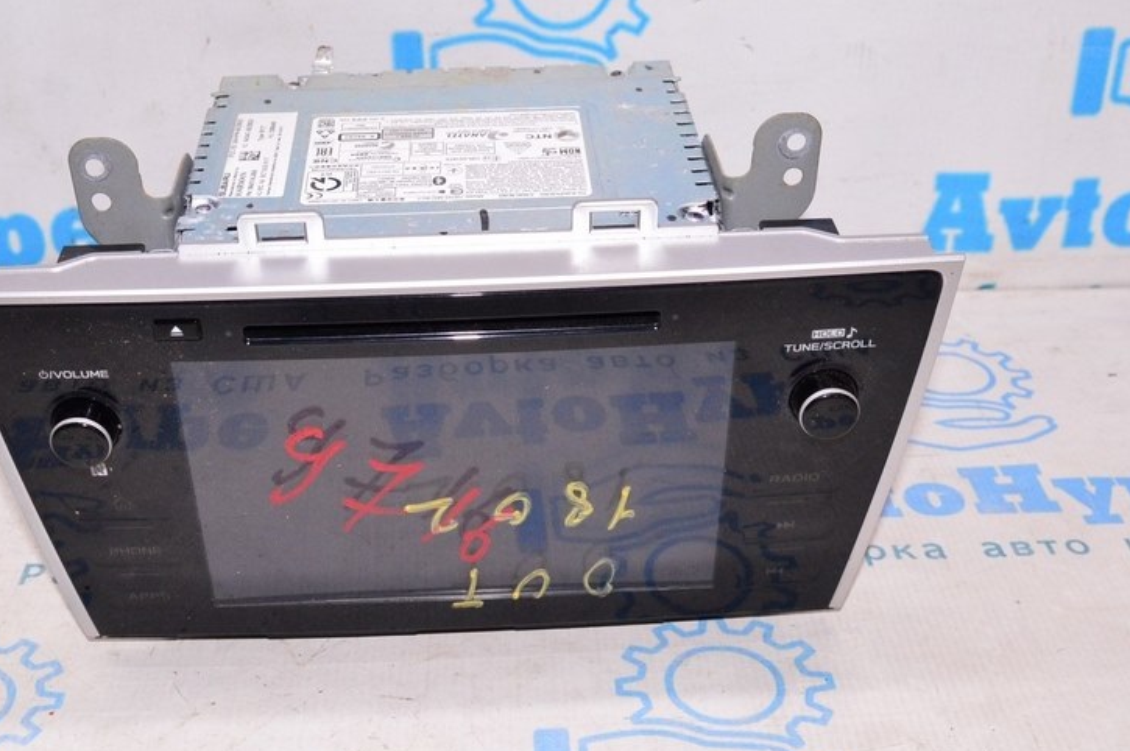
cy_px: 429
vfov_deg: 27.6
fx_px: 1527
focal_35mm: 49
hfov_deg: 40.5
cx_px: 483
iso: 1600
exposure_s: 1/125
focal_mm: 23
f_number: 8
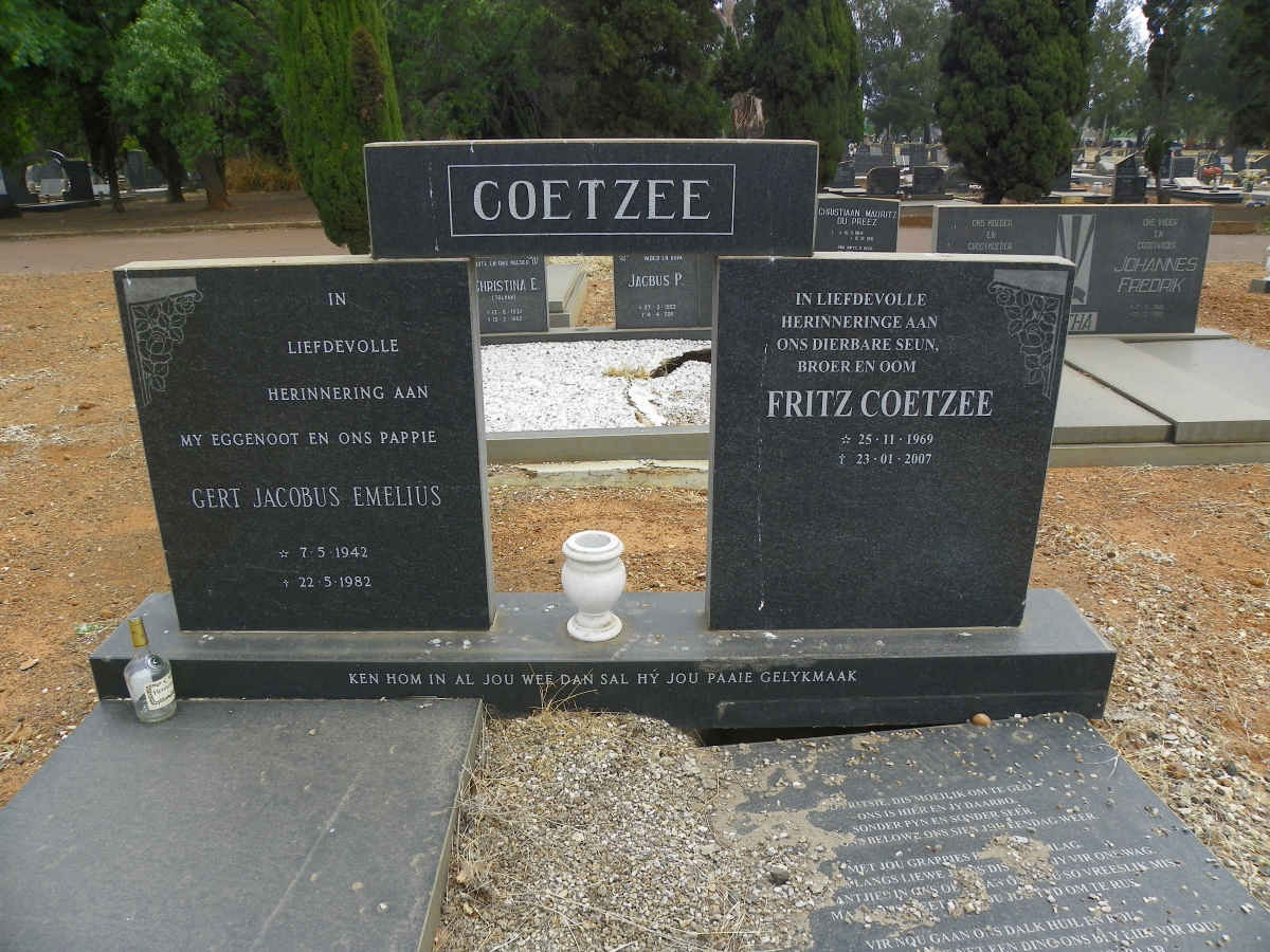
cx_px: 635
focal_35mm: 26
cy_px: 476
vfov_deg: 53.1
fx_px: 954
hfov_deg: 67.3
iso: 64
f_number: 4
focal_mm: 4.6
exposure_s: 1/250
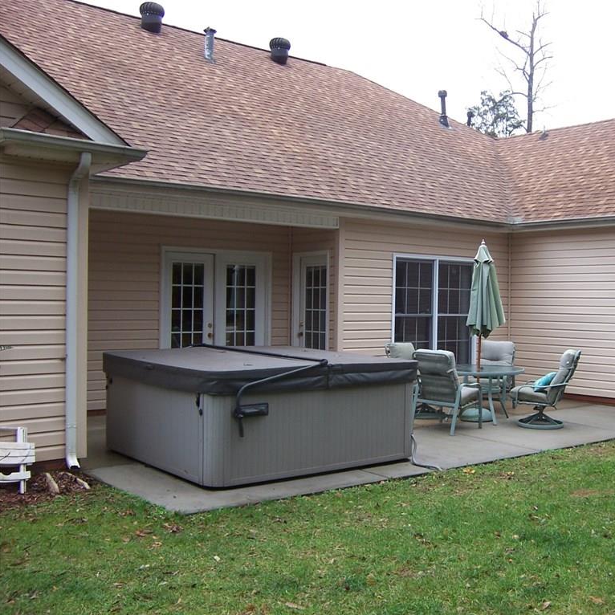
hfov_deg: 42.3
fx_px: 784
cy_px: 308
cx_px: 409
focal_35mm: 39
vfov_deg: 42.8
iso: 80
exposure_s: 1/90
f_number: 3.4
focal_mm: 5.5
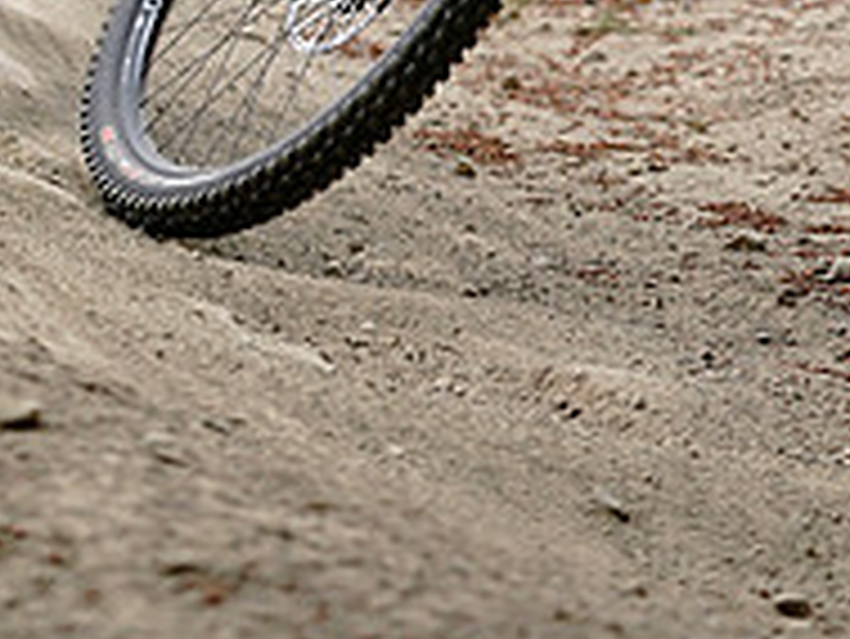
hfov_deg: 12.3
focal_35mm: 160
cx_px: 326
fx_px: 3931
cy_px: -342
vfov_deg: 9.0
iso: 500
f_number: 2.8
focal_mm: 70
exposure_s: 1/1600
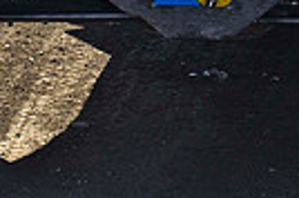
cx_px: 203
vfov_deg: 0.9
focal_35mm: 1469
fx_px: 12186
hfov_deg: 1.4
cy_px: -171
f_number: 6.3
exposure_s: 1/640
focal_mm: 340
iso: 640
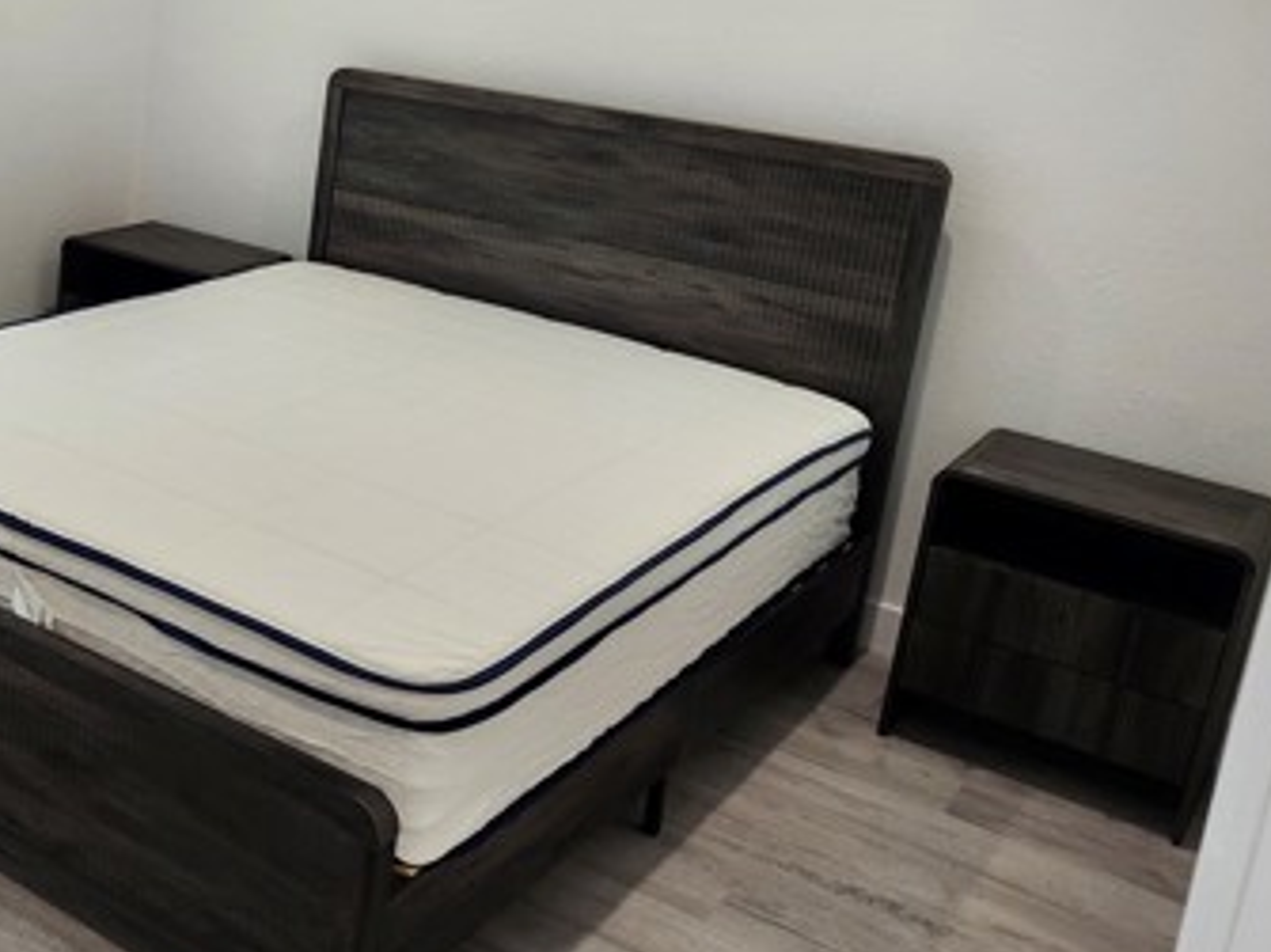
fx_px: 1615
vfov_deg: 32.4
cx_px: 110
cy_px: 269
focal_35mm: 44
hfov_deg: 39.6
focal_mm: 5.54
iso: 200
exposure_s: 1/180
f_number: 1.8
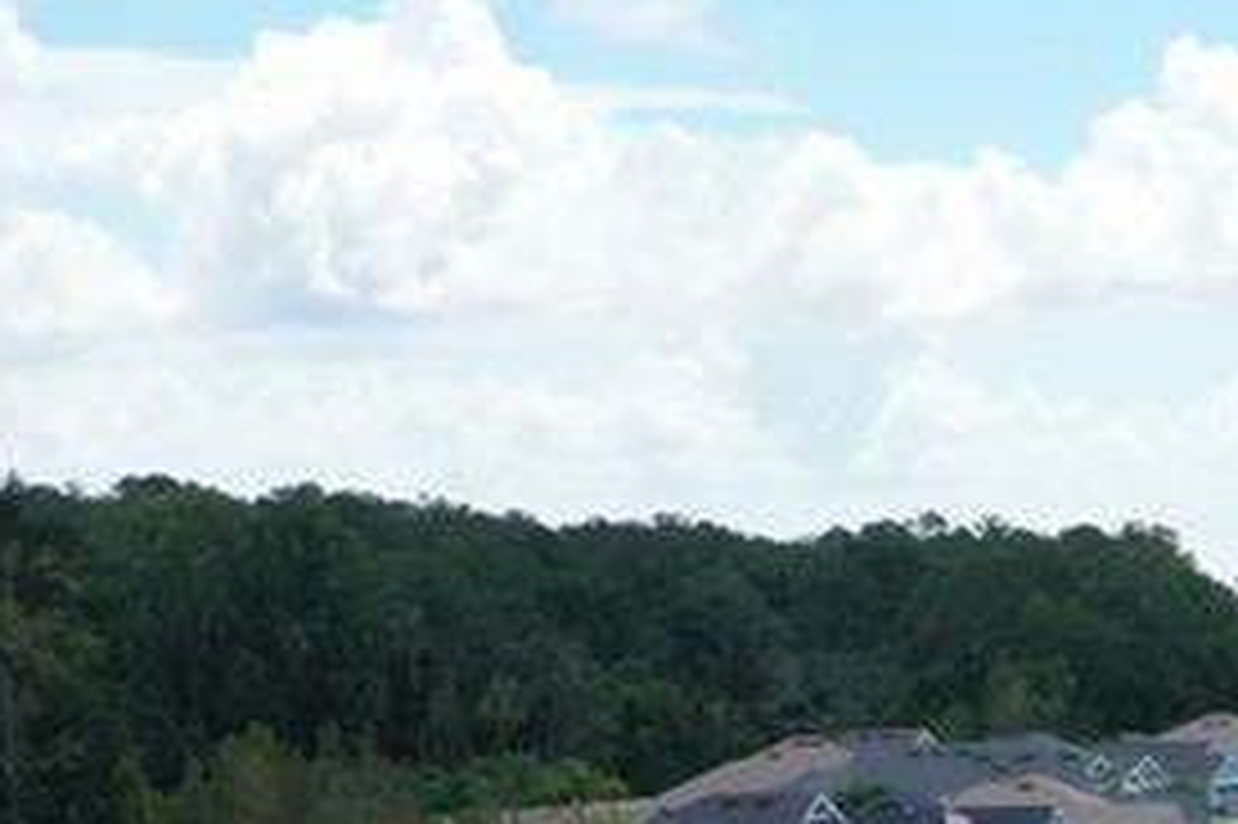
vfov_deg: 7.9
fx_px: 5602
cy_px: 1896
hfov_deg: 11.4
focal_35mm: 163
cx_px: 2467
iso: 100
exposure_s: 1/400
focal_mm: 10.26
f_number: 5.6
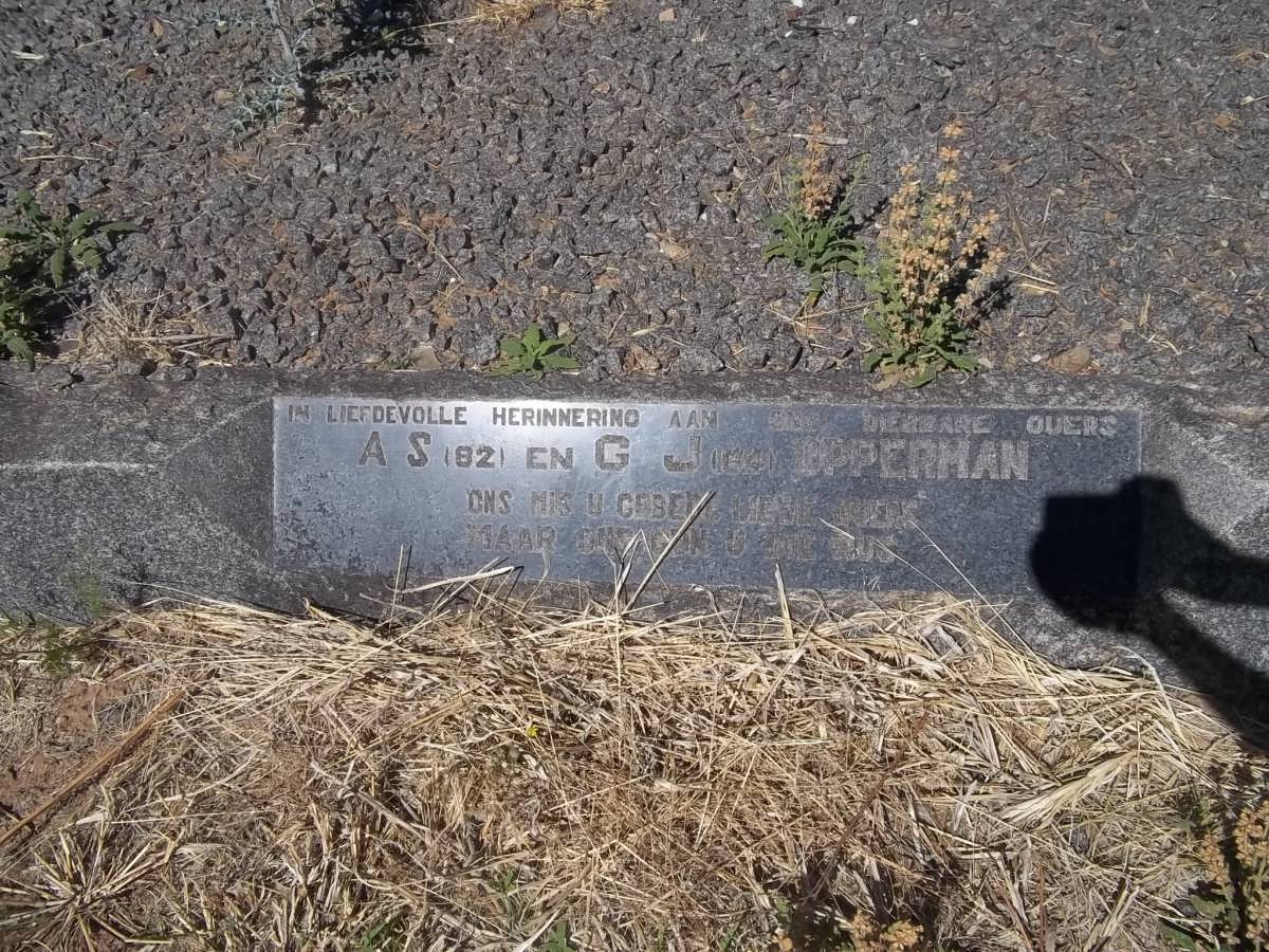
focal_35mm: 32
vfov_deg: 44.2
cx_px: 634
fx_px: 1173
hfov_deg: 56.8
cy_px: 476
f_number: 5.5
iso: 80
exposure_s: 1/1000
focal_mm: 5.7
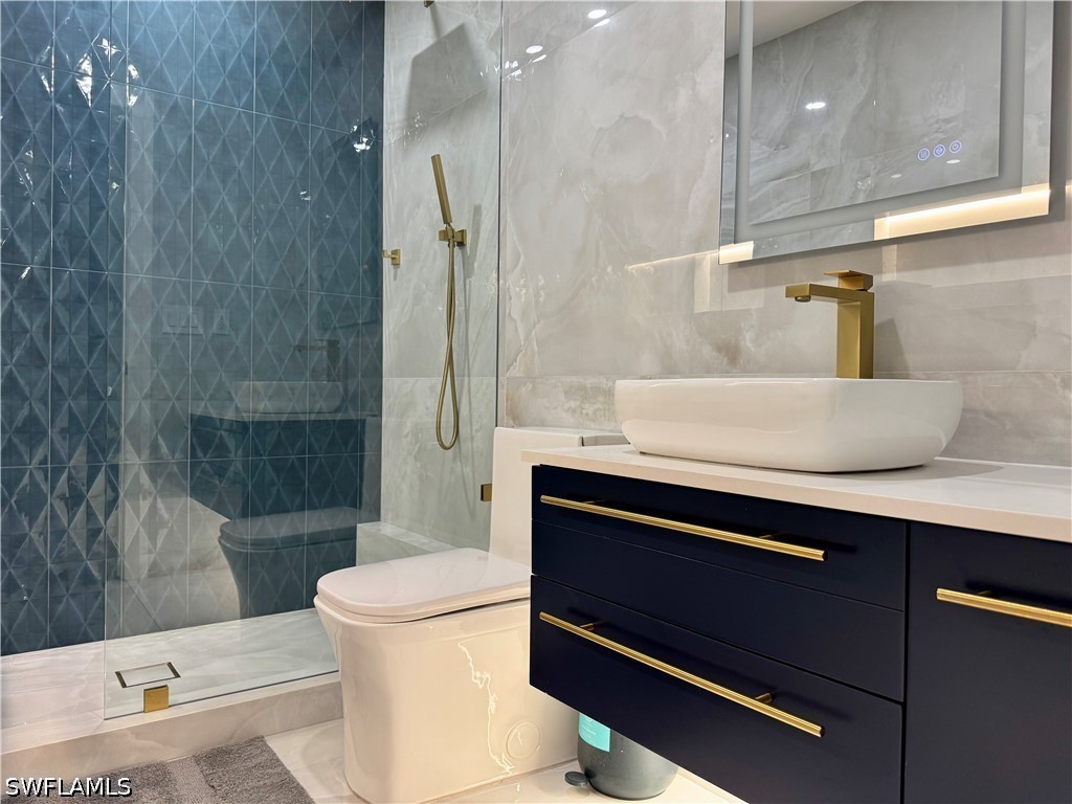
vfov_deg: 56.8
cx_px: 536
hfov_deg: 71.6
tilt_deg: -1.3
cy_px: 402
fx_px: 743
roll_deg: -0.7
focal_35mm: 24
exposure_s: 1/60
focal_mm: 6.76
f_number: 1.78
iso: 125
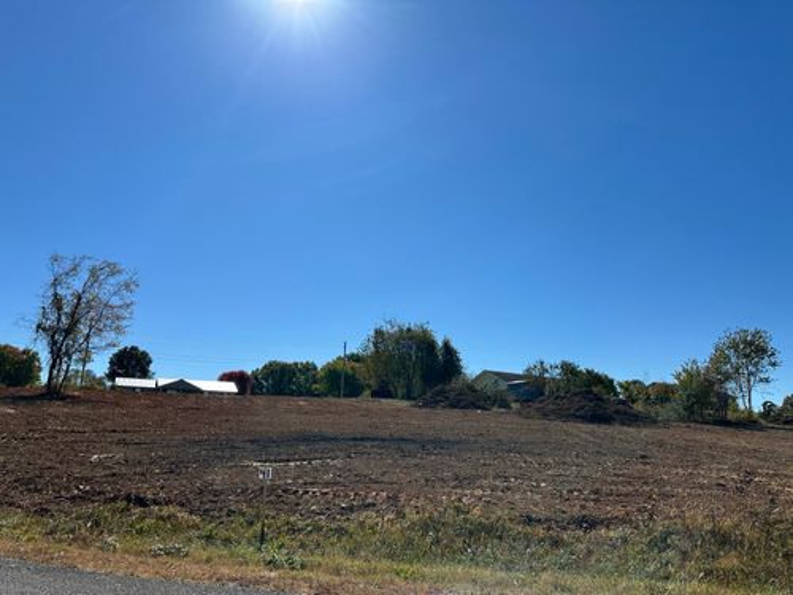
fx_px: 550
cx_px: 396
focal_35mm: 24
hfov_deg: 71.6
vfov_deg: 56.8
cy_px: 298
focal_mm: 6.86
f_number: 1.78
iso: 80
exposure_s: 1/8197
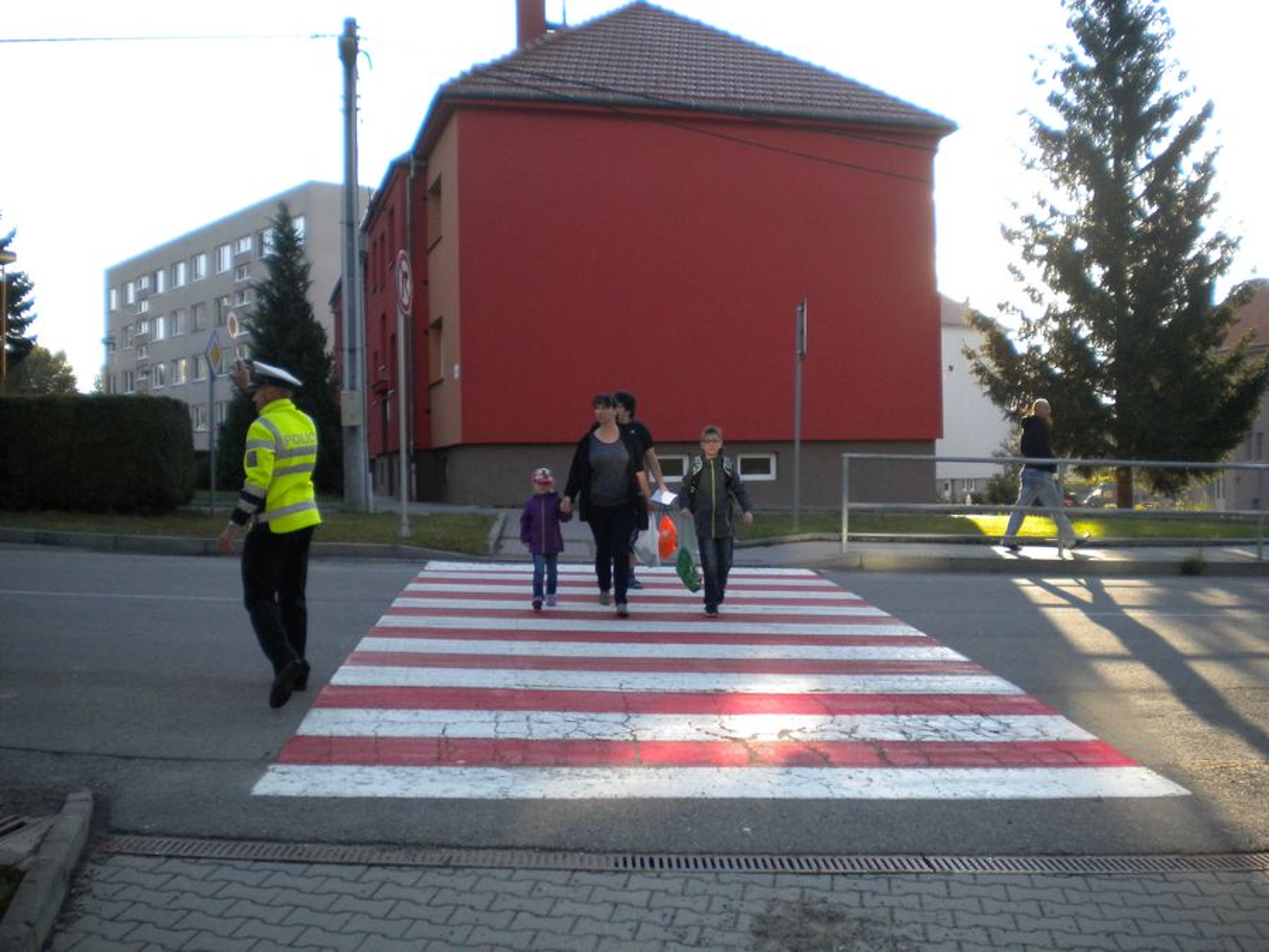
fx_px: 1283
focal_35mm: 35
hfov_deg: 52.6
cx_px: 634
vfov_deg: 40.7
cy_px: 476
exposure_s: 1/569
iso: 209
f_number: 3.1
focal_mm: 6.3
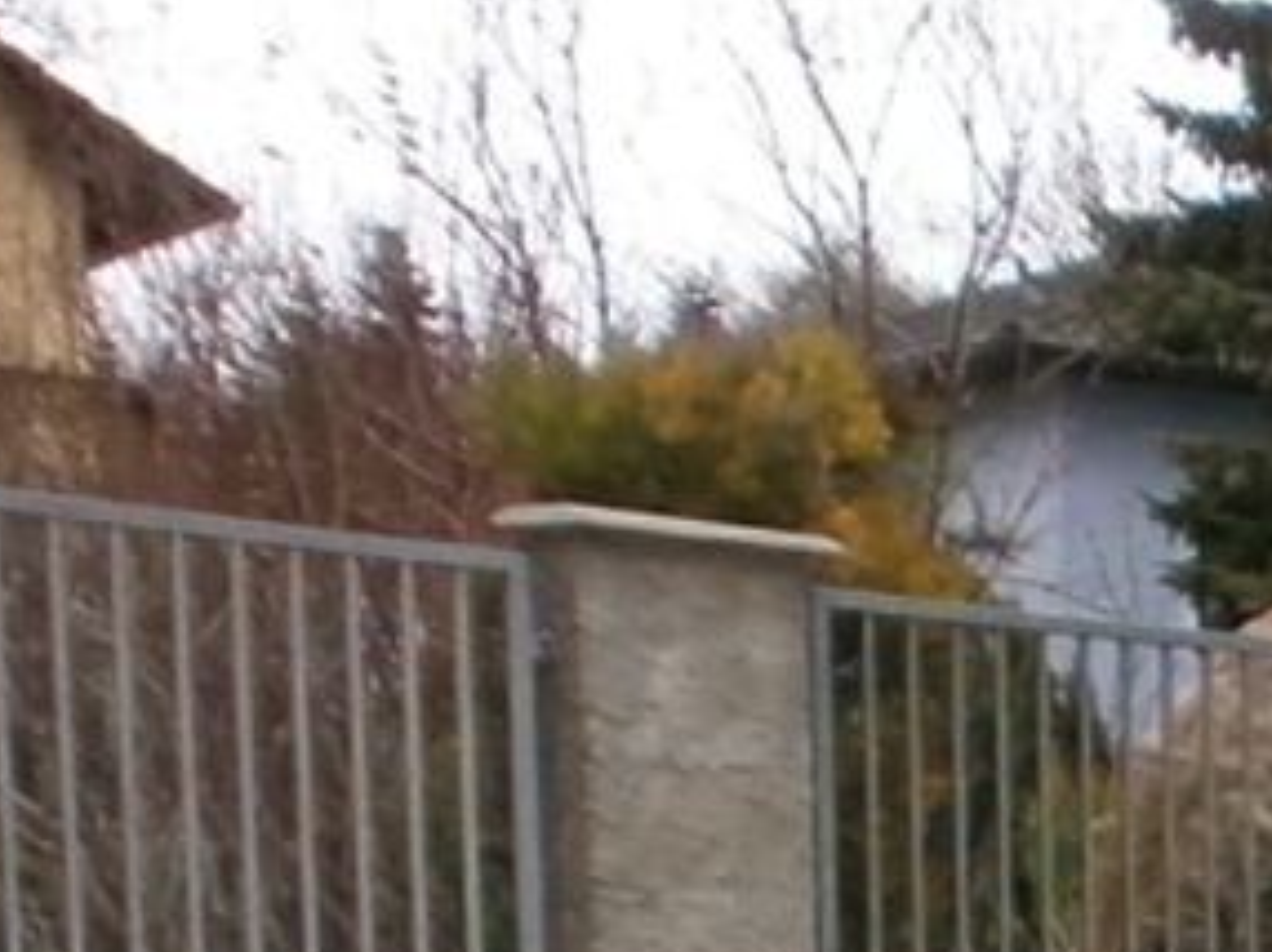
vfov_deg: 11.0
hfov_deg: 13.3
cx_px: 2780
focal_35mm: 121
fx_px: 4443
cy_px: 1944
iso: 160
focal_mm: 4.8
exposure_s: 1/250
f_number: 2.9
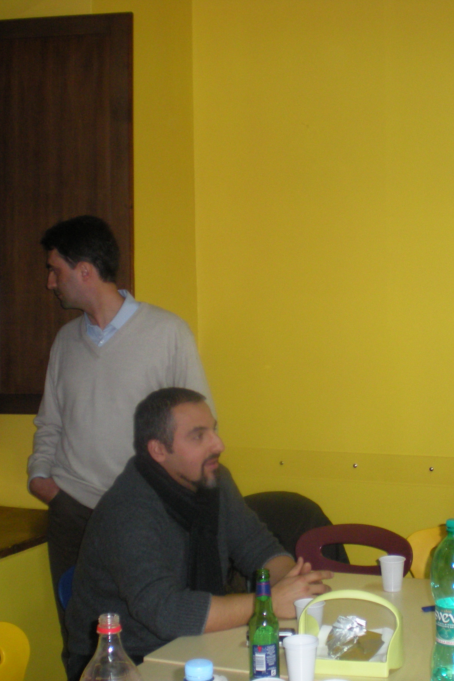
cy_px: 340
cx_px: 344
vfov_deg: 37.5
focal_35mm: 53
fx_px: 1002
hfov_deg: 25.2
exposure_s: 1/60
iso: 201
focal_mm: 6.3
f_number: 3.1
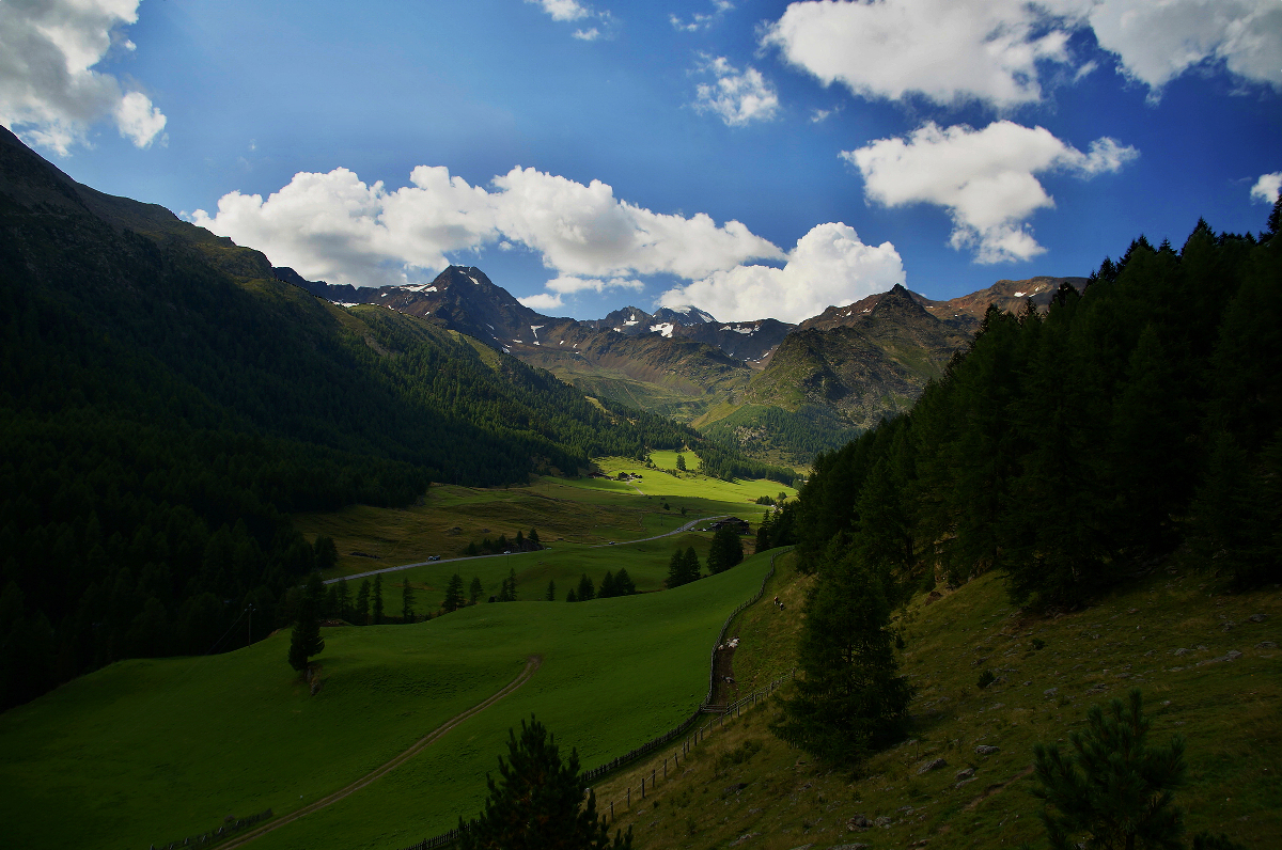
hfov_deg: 67.5
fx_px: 960
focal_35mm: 27
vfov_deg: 47.8
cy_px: 425
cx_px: 641
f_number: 4.5
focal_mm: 18
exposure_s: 1/320
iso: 100
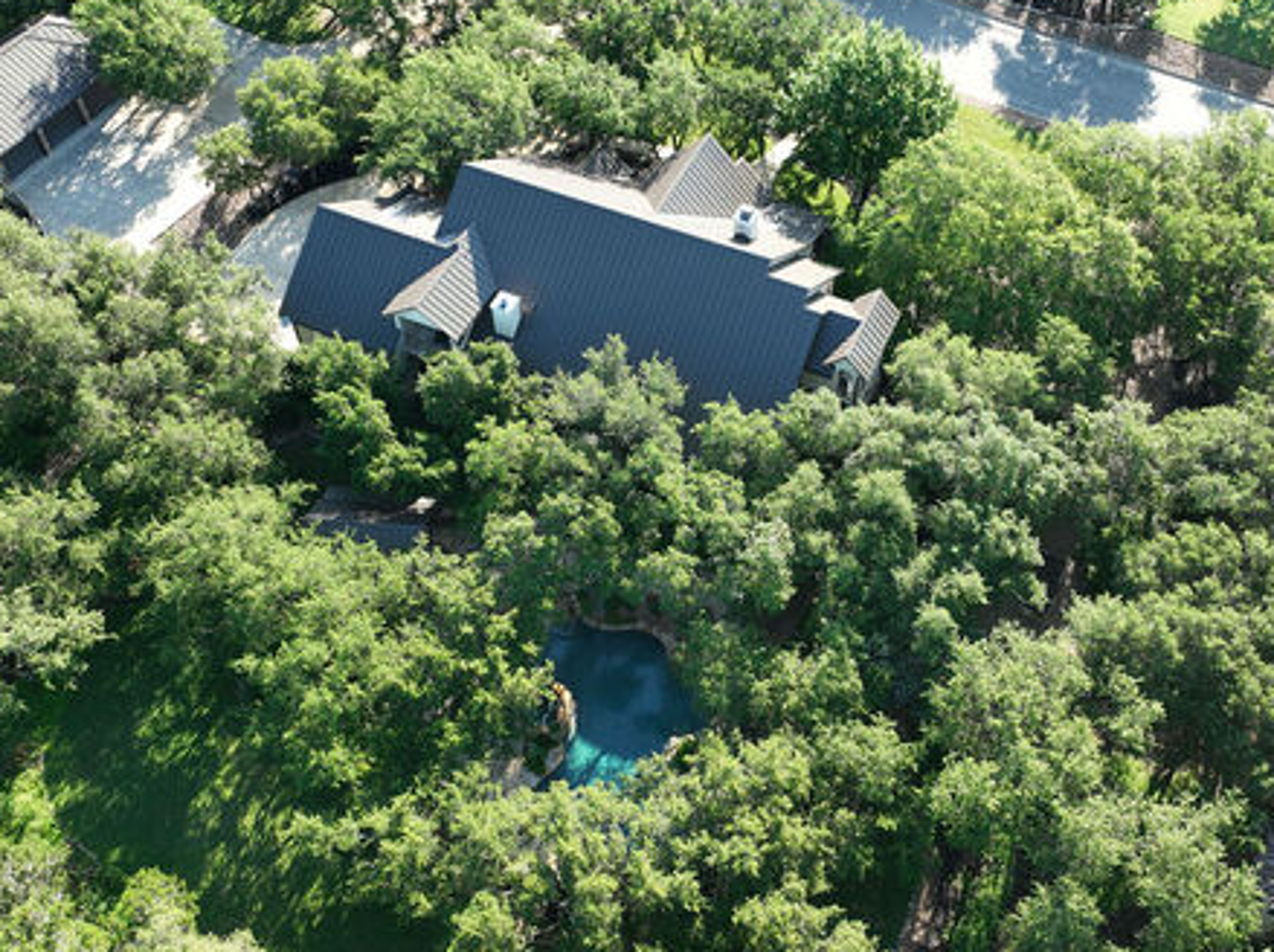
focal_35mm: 35
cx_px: 676
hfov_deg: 52.7
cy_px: 492
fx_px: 1286
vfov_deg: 40.6
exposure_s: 1/320
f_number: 2.8
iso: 100
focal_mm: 12.29
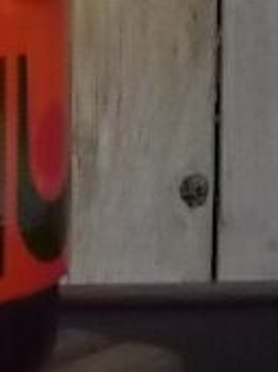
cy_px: -63
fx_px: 2005
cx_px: -159
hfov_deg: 7.8
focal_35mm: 187
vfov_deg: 10.4
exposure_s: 1/100
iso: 800
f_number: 4.5
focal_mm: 9
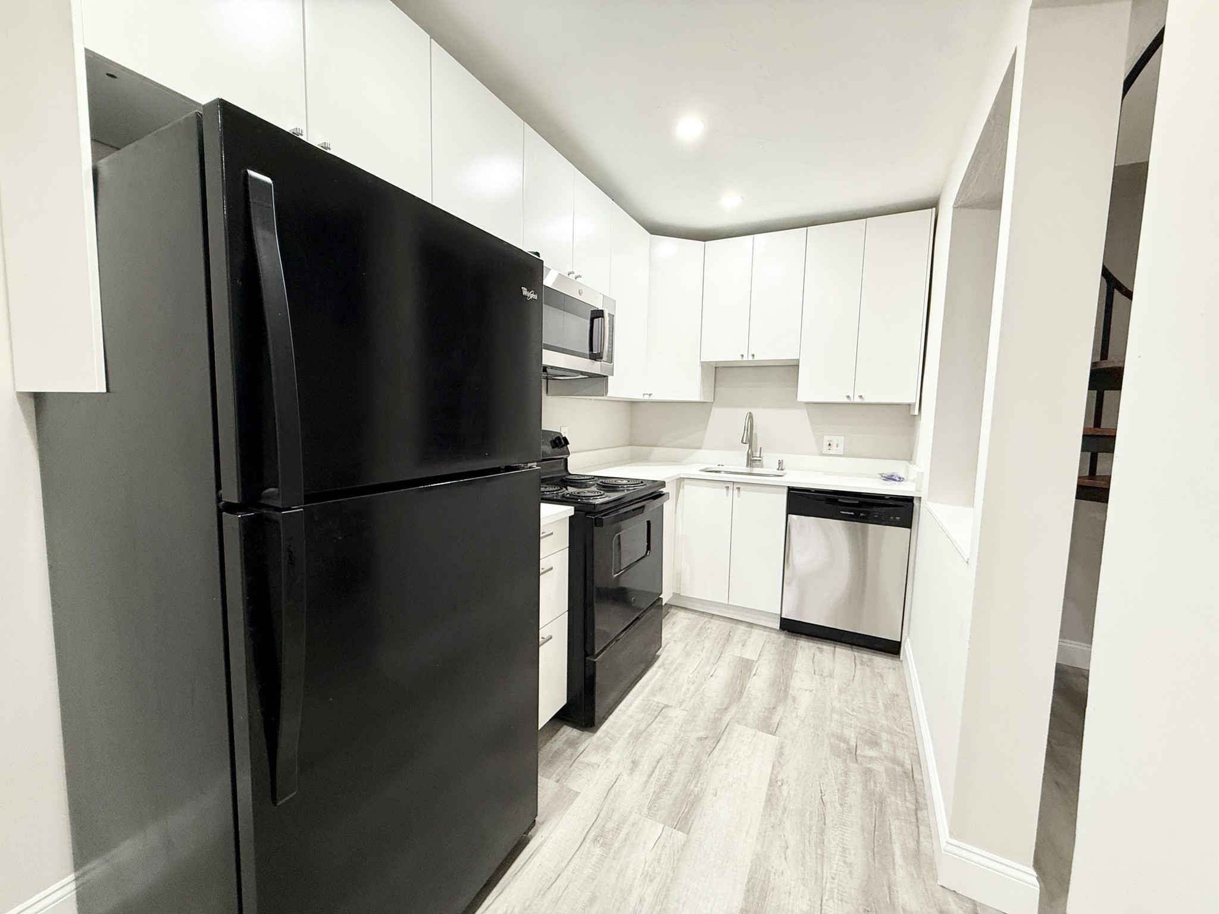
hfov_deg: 102.1
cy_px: 457
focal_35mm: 14
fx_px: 493
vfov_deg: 85.7
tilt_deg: -4.5
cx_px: 610
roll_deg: -0.9
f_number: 2.2
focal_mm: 2.22
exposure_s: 1/60
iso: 200
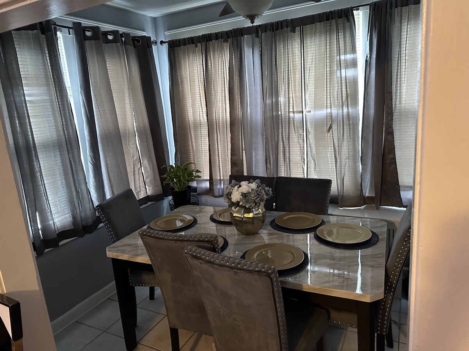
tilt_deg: -11.2
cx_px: 234
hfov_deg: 71.6
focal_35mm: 24
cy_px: 176
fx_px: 325
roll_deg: +5.2
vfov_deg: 56.8
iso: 800
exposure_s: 1/40
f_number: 1.78
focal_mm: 6.86
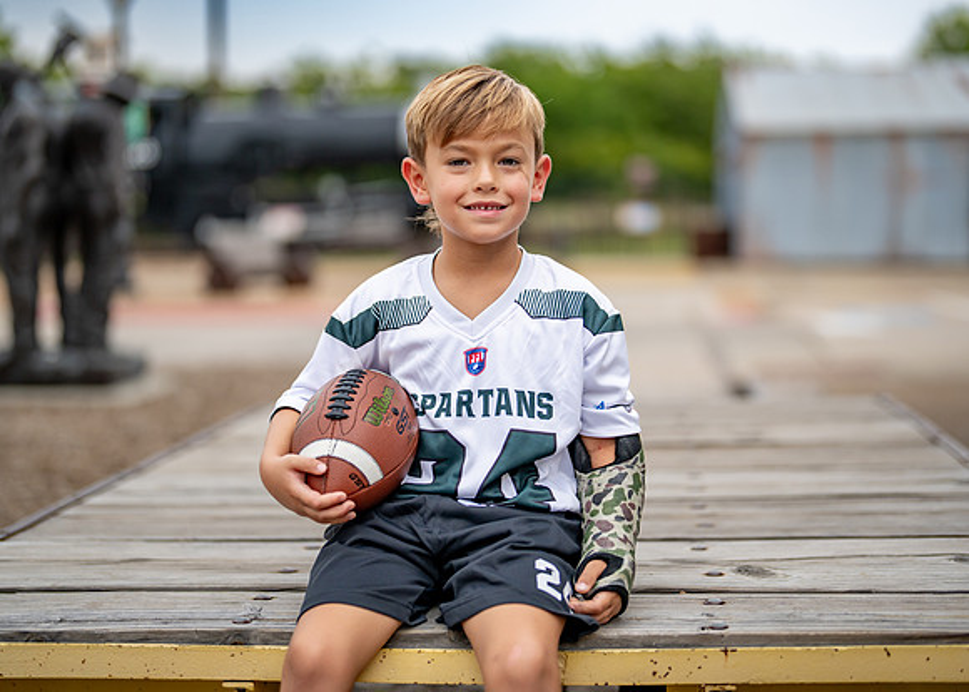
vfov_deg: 25.2
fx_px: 1548
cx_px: 495
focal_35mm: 56
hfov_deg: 34.8
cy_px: 324
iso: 250
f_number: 1.2
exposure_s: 1/2000
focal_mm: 50
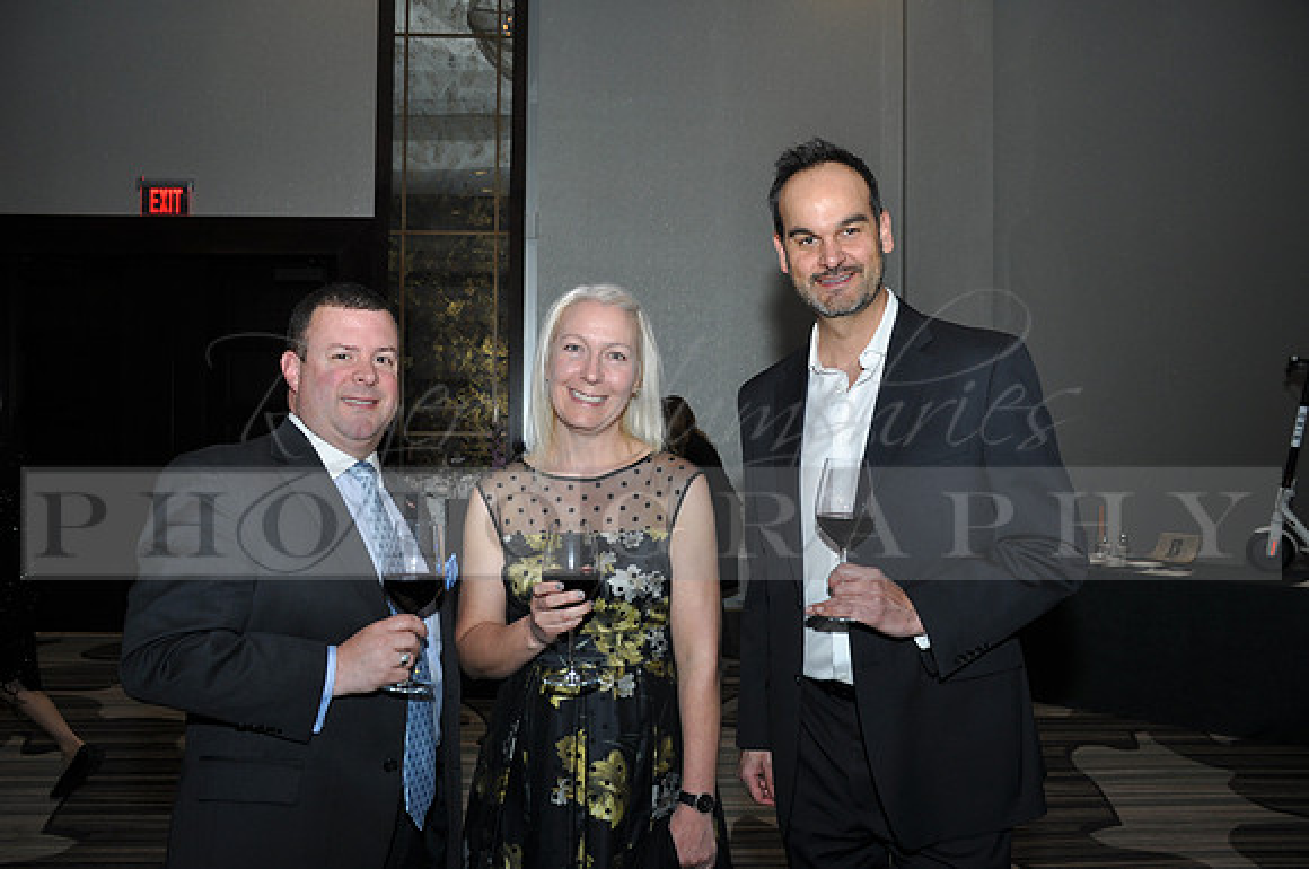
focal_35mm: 30
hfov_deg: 62.0
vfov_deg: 43.5
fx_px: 1089
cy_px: 434
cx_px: 654
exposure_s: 1/60
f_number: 4
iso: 200
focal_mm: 20
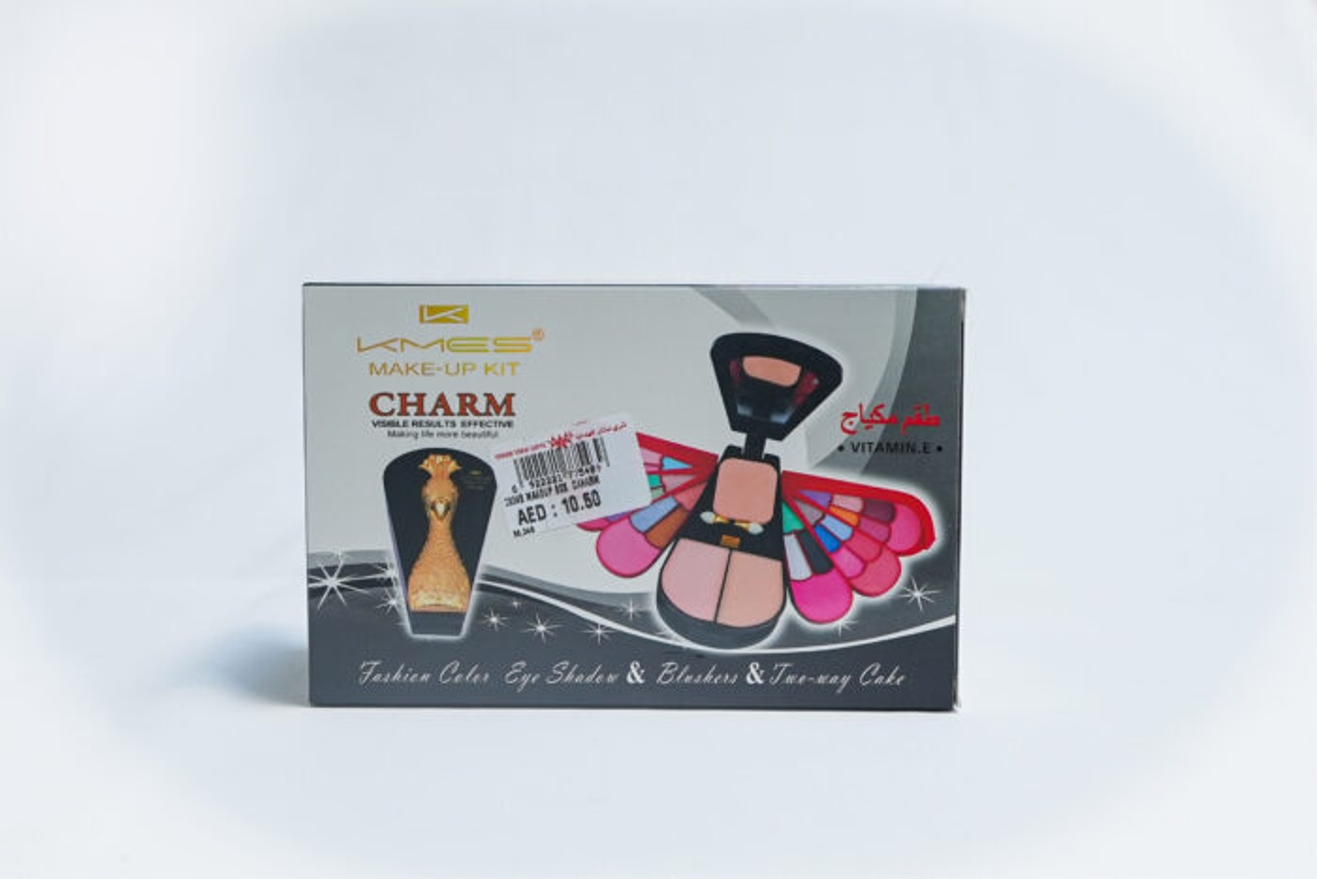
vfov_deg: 28.1
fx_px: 1756
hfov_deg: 41.1
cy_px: 440
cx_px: 658
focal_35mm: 48
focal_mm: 32
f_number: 5
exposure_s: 1/160
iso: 800
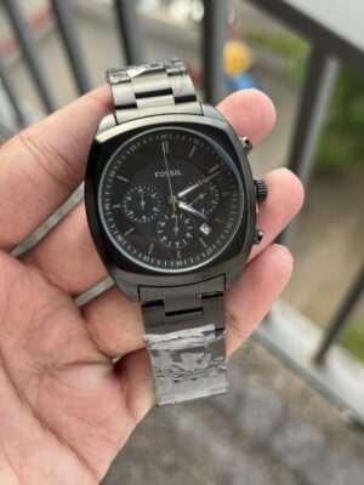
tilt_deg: -66.8
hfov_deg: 30.3
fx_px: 673
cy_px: 242
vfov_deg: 39.7
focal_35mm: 48
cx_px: 182
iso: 64
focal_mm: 6.76
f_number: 1.78
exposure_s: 1/368
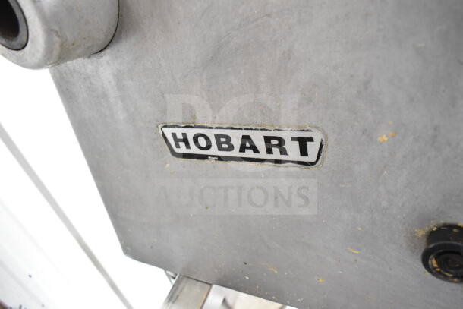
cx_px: 232
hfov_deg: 67.4
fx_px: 347
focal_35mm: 27
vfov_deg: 48.0
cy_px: 154
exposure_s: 1/80
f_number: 4.5
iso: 1600
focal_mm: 18
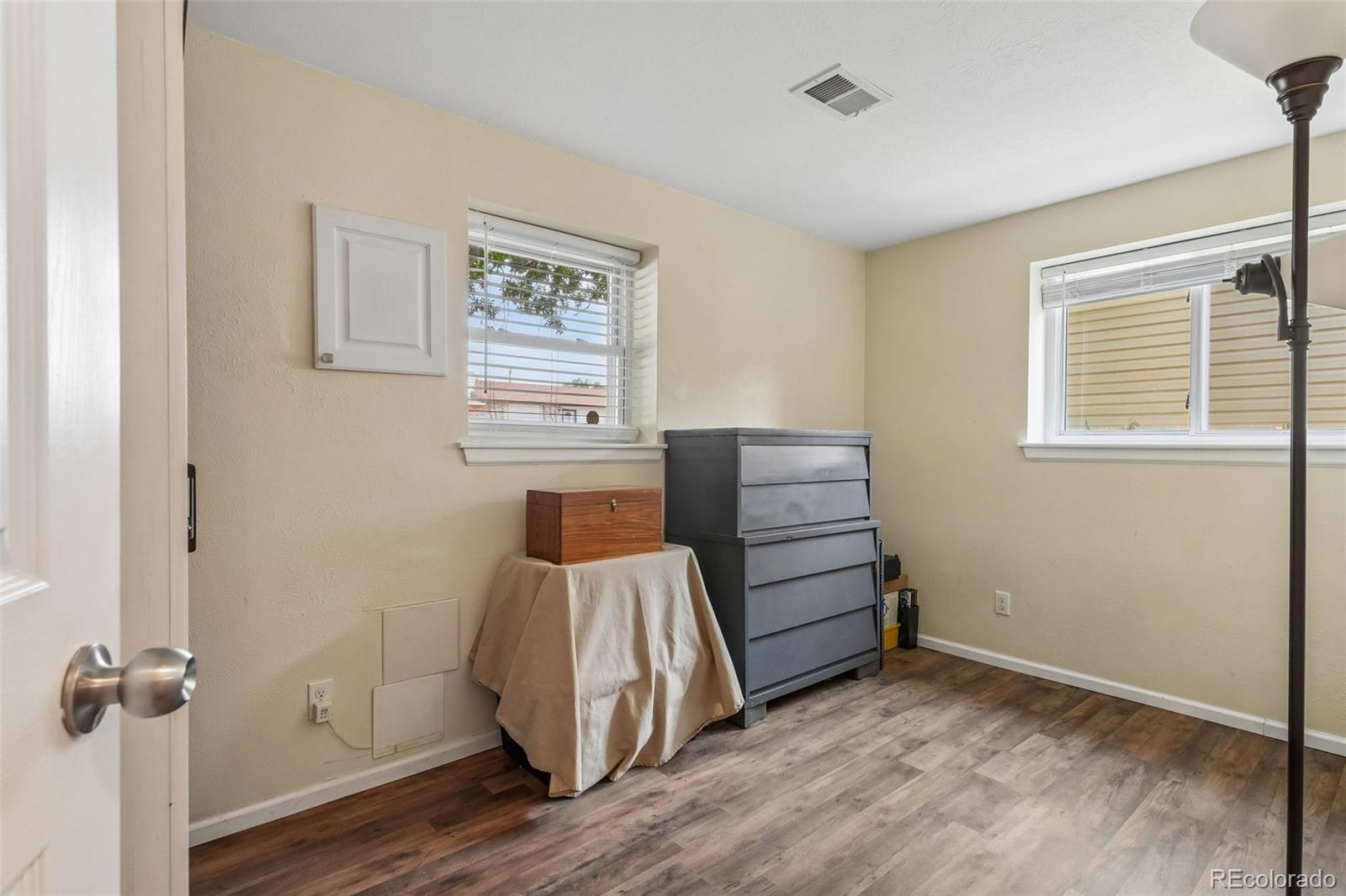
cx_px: 673
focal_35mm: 16
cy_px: 448
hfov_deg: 95.0
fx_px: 617
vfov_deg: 72.0
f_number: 8
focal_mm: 11
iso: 500
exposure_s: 1/20
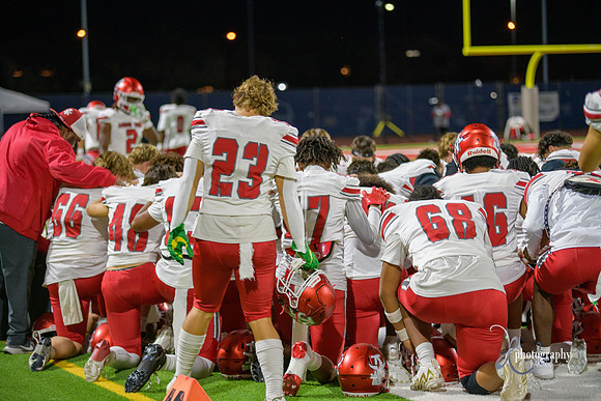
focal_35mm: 112
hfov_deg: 18.3
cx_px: 300
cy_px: 200
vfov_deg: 12.2
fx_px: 1870
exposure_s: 1/250
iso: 1250
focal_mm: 112
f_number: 2.8
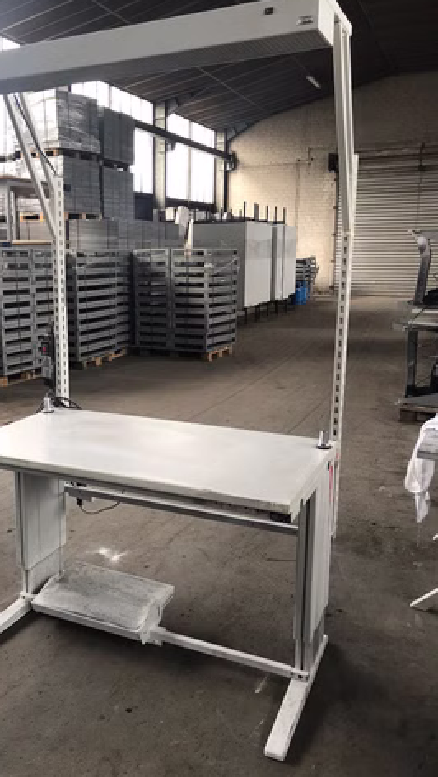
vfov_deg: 62.6
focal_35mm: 31
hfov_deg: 37.4
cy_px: 384
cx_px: 145
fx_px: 639
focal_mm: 4
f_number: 1.8
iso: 32
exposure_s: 1/30
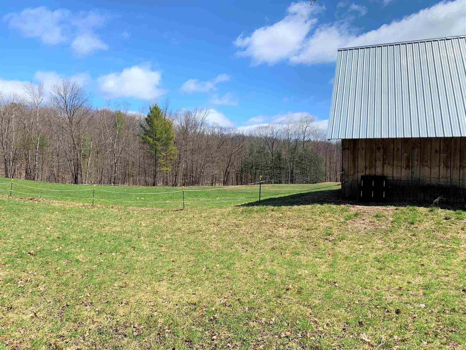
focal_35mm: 26
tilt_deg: -2.0
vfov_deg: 53.1
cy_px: 175
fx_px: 350
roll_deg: -0.5
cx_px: 233
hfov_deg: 67.3
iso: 25
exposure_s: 1/2421
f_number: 1.8
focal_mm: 4.25
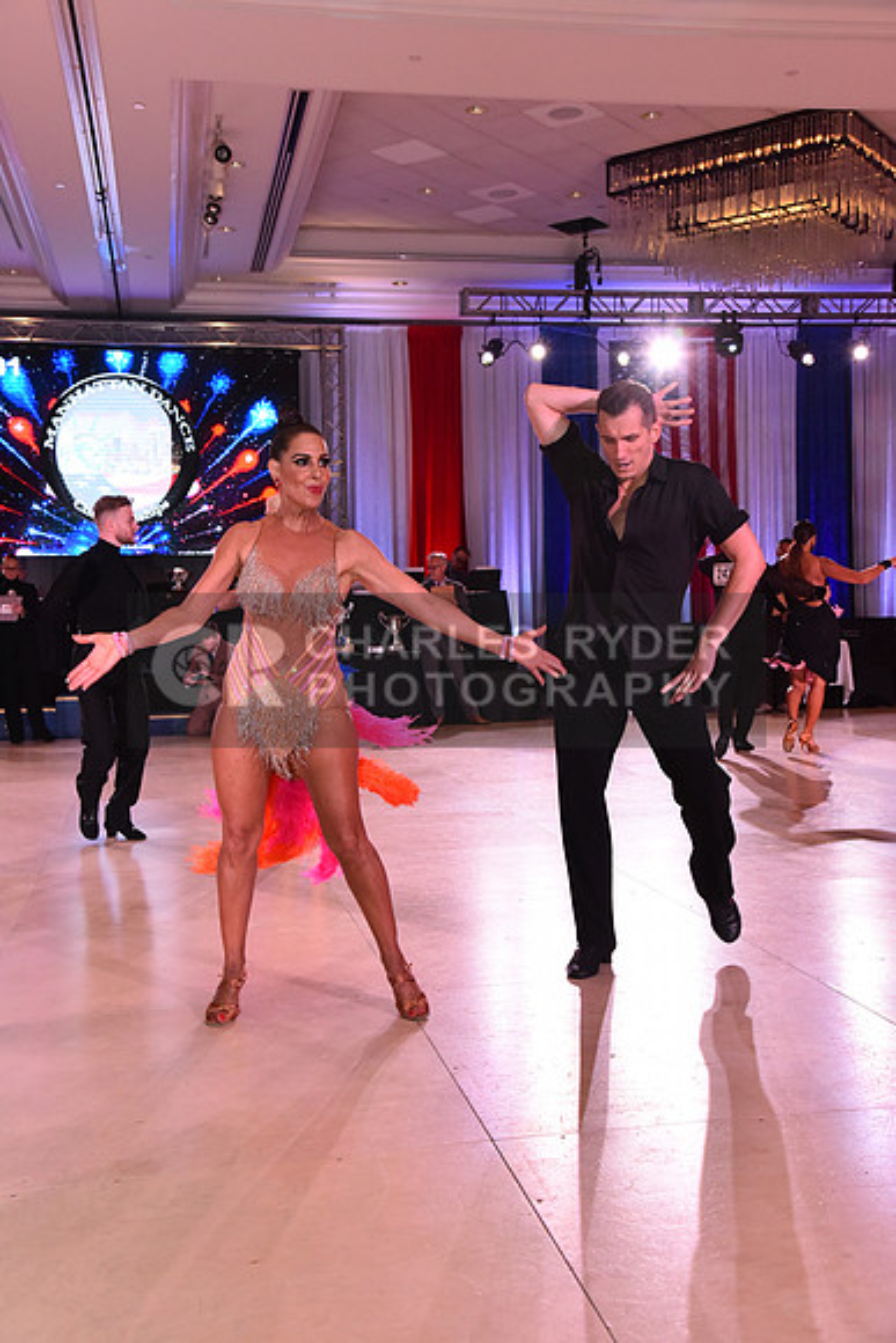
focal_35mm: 38
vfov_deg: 50.7
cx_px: 448
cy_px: 672
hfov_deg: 35.1
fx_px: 1418
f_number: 6.3
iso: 2500
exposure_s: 1/320
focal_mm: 38
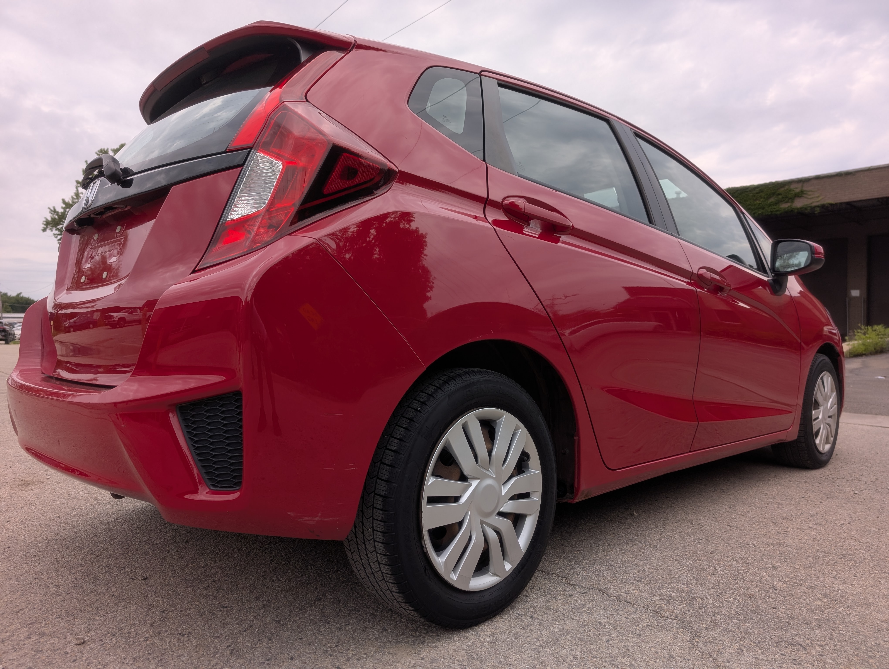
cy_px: 334
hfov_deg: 71.5
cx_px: 444
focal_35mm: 24
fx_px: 617
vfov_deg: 56.9
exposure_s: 1/735
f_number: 1.68
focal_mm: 6.9
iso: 20
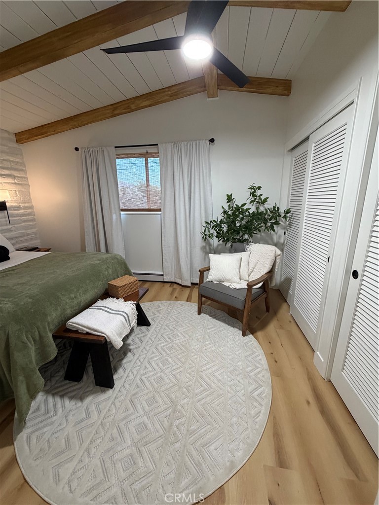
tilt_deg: -13.9
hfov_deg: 85.7
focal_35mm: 14
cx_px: 190
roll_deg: +0.6
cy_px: 252
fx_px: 204
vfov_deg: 102.1
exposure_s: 1/64
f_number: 2.2
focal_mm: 2.22
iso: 320
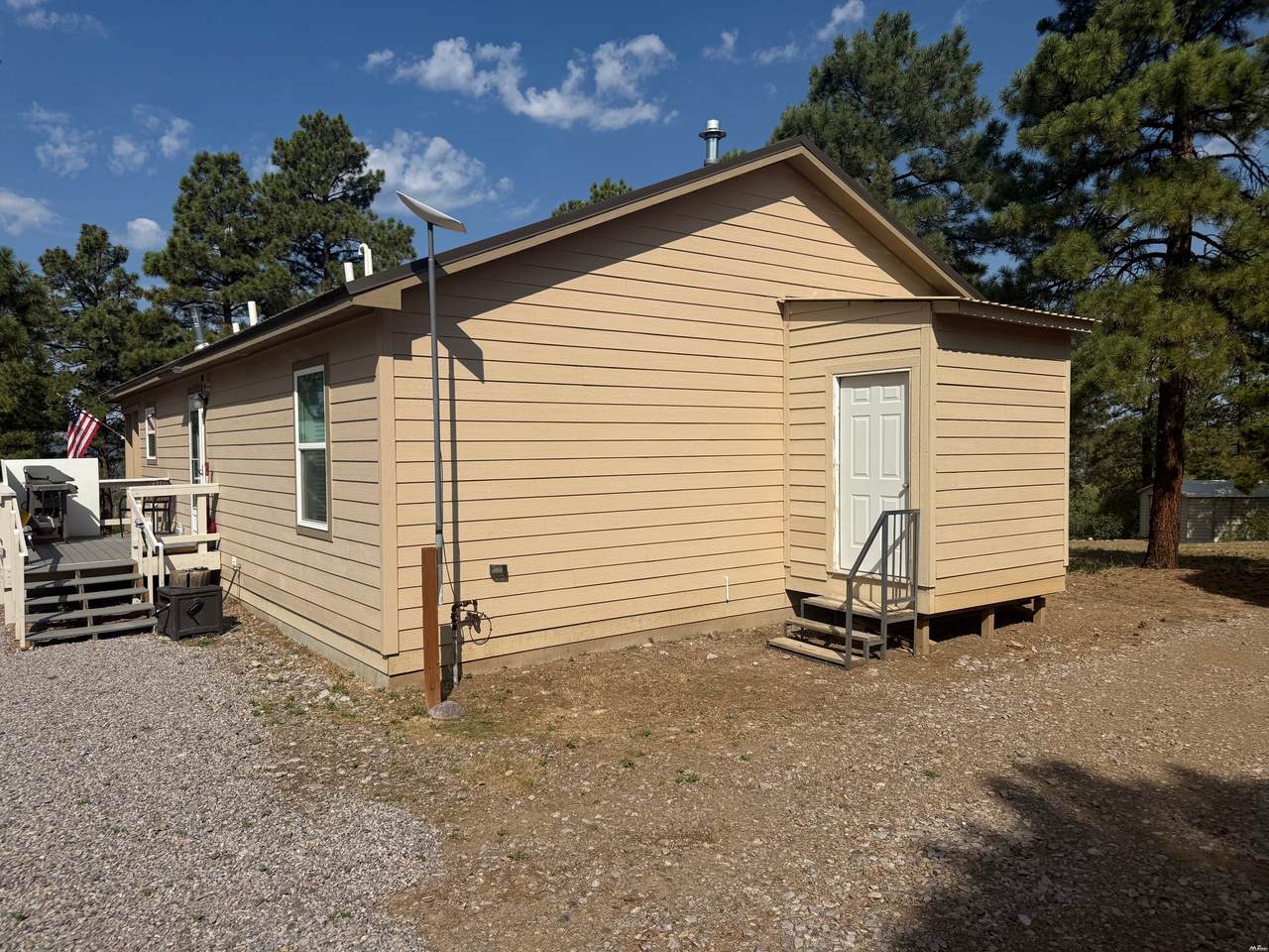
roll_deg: +0.6
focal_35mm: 24
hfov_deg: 71.6
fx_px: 880
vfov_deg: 56.8
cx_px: 634
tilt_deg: -1.4
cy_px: 476
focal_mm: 6.76
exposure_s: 1/9091
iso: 80
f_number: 1.78
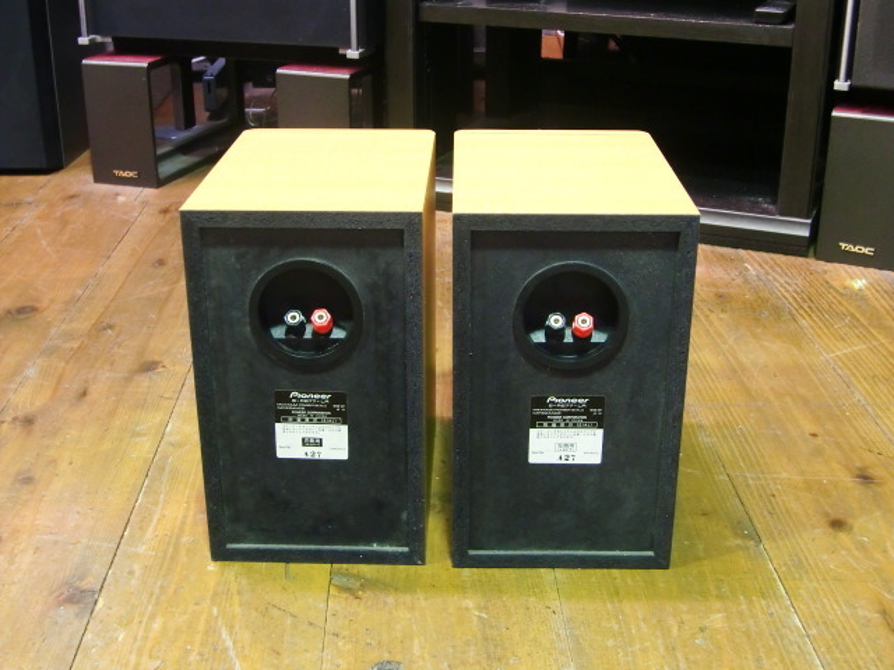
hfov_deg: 41.2
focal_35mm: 46
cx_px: 447
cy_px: 335
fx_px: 1188
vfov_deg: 31.5
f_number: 3.3
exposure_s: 1/13
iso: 400
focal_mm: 8.2
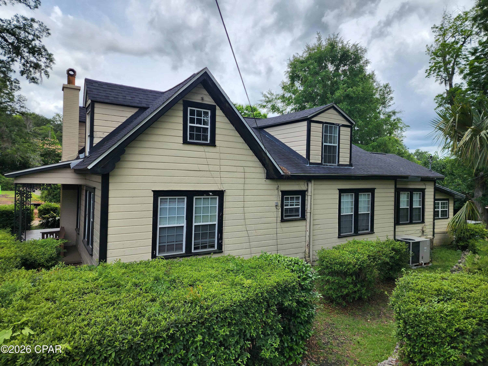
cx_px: 244
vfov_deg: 58.9
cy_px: 183
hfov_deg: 73.9
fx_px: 324
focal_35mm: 23
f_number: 1.8
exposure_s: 1/628
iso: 12
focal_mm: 6.4
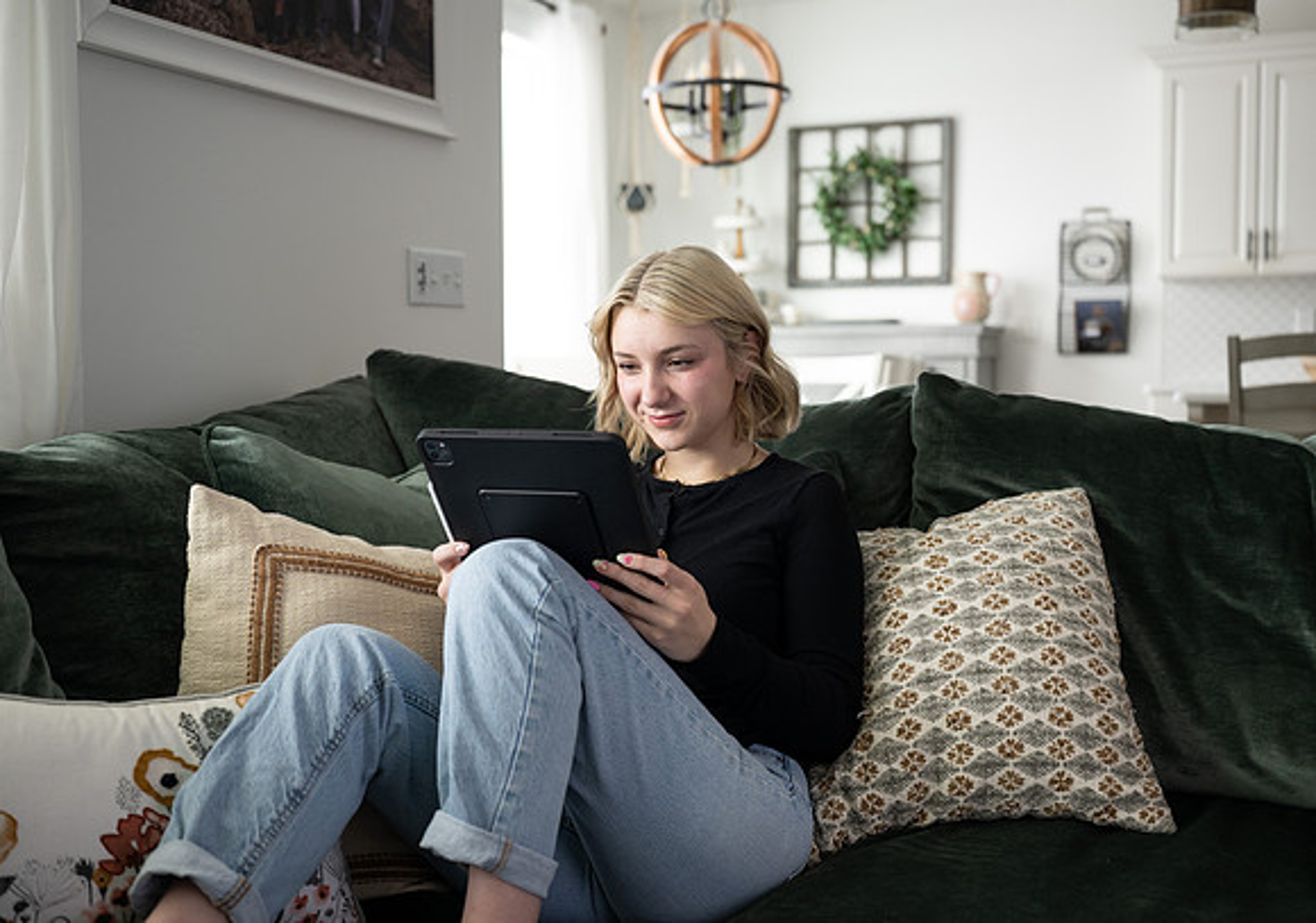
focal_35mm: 39
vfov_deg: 35.4
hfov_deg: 48.9
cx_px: 704
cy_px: 454
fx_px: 1447
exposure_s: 1/250
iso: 200
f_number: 2.8
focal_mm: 37
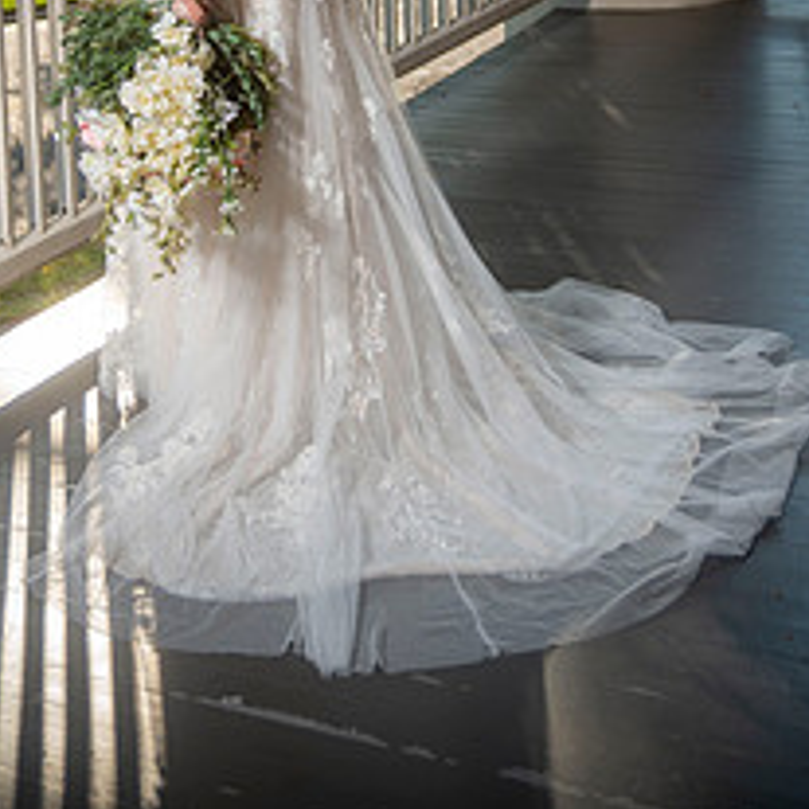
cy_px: -12
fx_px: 2195
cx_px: 315
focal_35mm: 83
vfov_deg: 20.2
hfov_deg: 20.9
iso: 100
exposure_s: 1/250
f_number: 5.6
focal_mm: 45
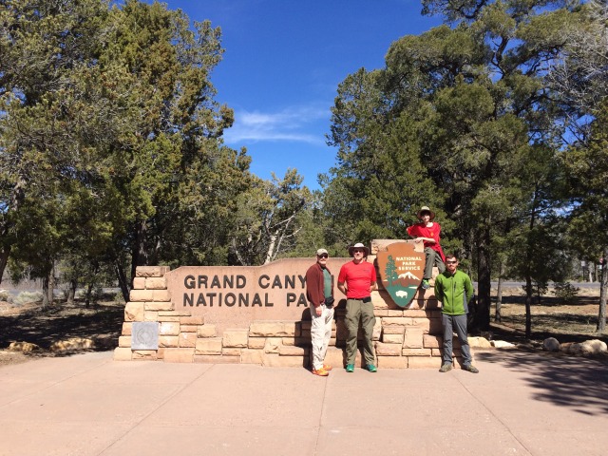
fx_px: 509
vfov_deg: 48.2
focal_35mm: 29
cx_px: 304
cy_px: 228
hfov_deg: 61.7
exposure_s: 1/1786
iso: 32
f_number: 2.2
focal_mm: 4.15
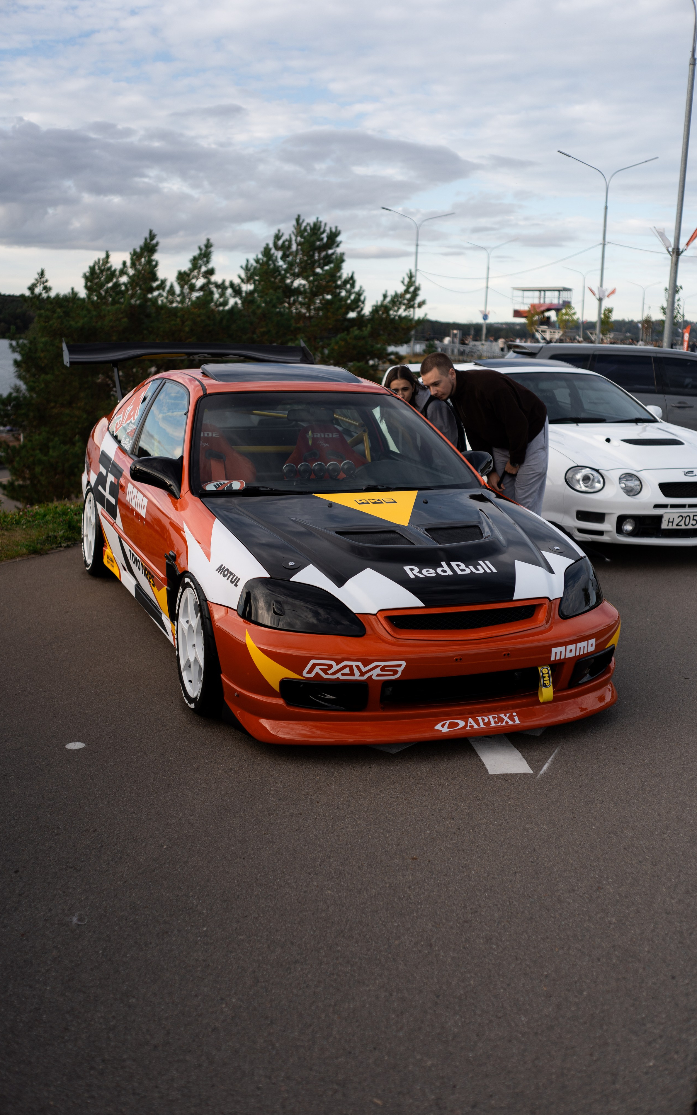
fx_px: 1094
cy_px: 562
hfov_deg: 35.3
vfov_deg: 54.0
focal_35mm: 36
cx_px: 346
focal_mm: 35
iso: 100
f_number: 2.2
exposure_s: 1/1600
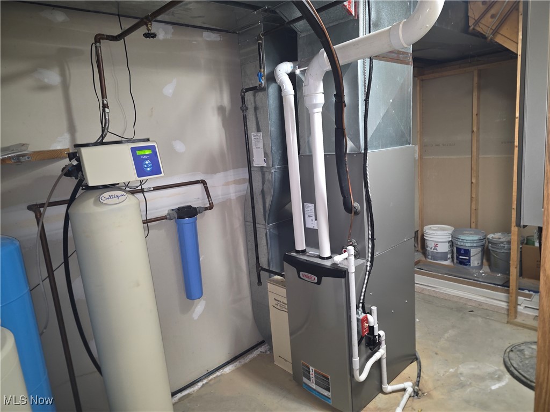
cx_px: 275
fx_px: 365
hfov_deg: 73.9
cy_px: 206
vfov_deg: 58.9
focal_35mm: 23
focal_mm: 6.3
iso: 160
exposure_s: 1/12
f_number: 1.7
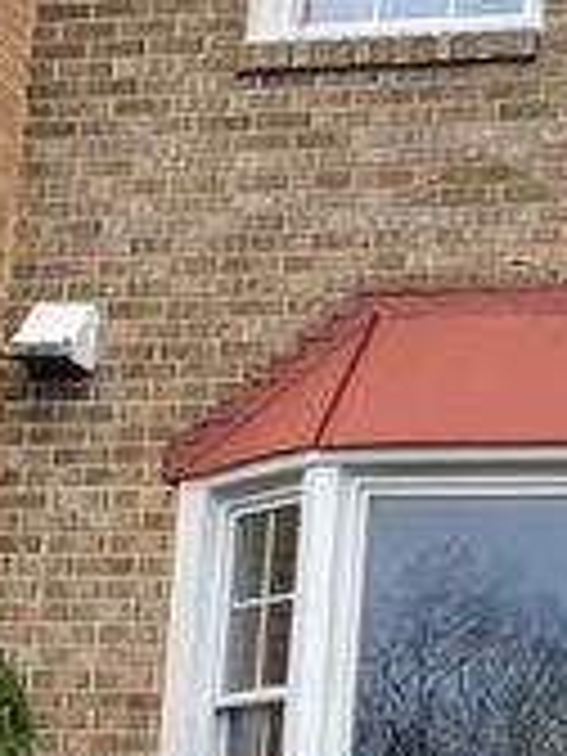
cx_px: 850
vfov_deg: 19.1
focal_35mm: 99
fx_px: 2162
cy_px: 812
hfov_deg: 14.0
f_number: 1.6
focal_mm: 5.1
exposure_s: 1/881
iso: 32
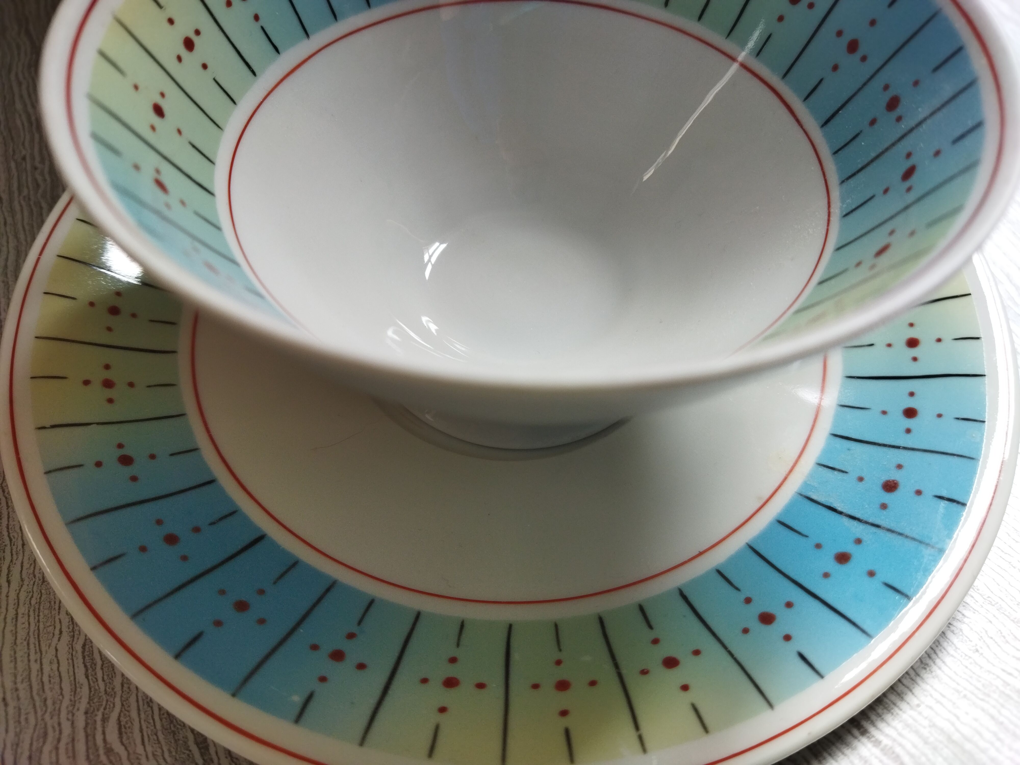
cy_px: 382
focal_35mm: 27
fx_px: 796
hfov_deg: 65.3
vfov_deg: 51.4
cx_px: 510
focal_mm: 4.71
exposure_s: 1/162
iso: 99
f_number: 1.79
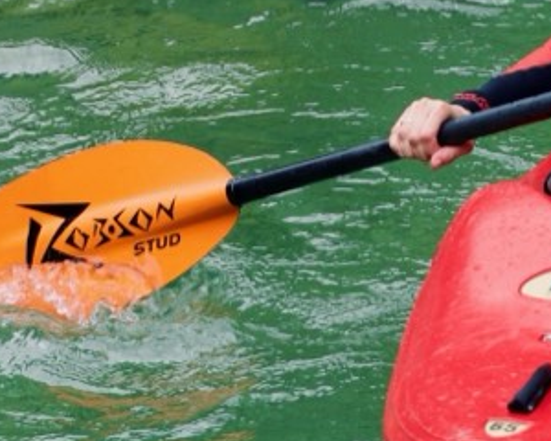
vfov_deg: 1.2
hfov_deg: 1.5
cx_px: 571
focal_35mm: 1314
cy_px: -135
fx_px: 21428
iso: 100
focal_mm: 200
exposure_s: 1/200
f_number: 5
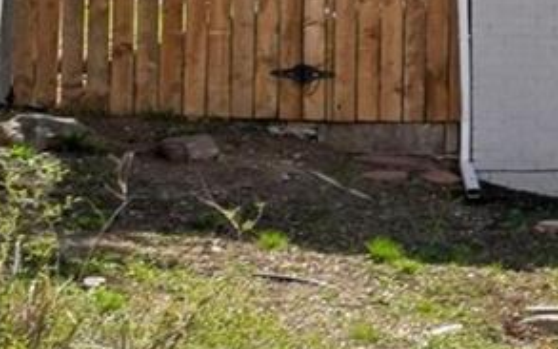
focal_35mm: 167
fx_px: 2539
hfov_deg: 10.7
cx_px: 1354
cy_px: -124
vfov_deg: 7.7
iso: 100
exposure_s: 1/750
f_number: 8
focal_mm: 20
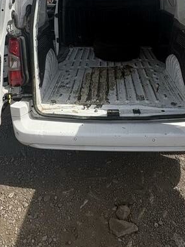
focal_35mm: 33
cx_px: 96
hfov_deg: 42.9
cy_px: 21
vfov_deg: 49.0
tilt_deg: -3.7
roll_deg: -2.4
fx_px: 235
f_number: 2.2
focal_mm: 2.22
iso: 40
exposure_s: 1/1709
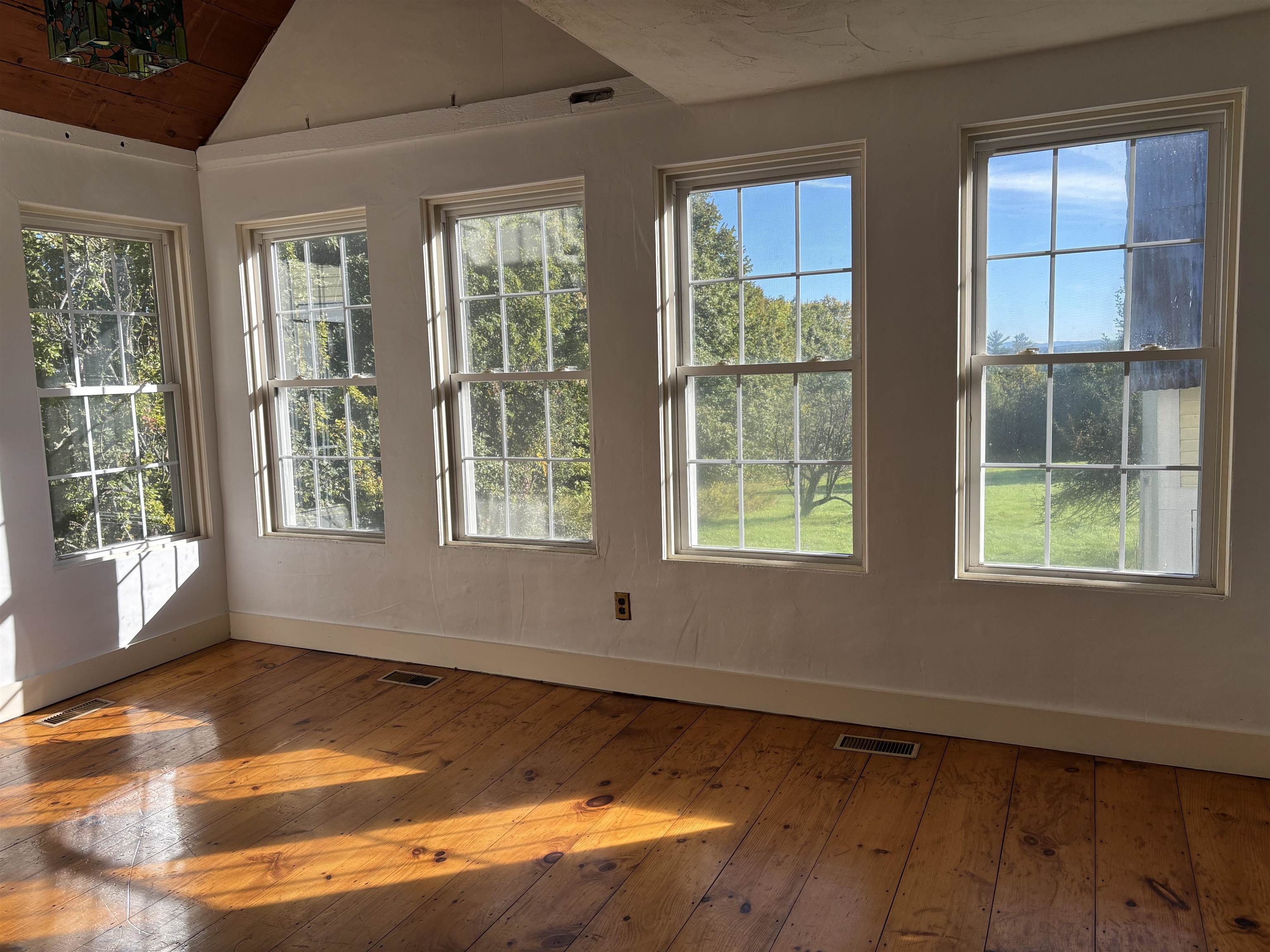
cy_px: 476
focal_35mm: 26
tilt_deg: -7.1
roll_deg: +2.5
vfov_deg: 53.1
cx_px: 635
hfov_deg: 67.3
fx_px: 954
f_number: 1.6
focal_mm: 5.96
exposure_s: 1/679
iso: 50
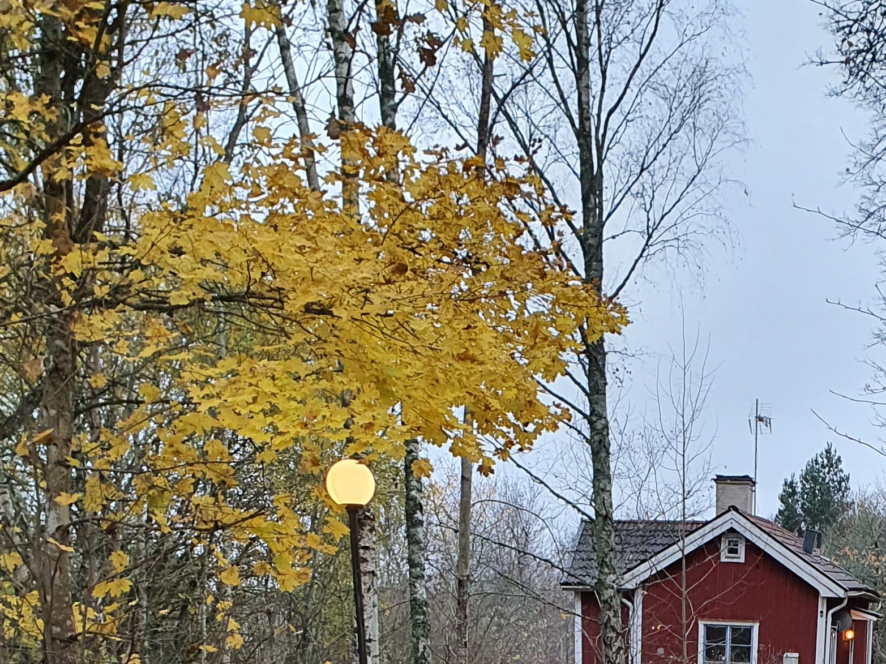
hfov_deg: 28.1
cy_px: 1032
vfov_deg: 18.9
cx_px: 754
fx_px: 1714
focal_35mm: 67
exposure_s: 1/100
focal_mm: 4.32
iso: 125
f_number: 2.4
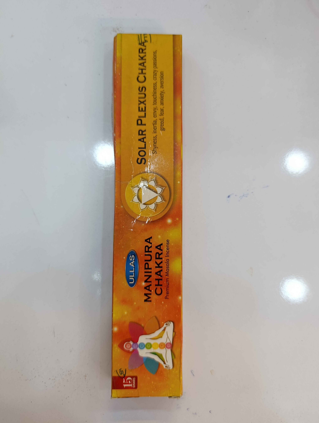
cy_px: 212
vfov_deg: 73.8
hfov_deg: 59.0
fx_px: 282
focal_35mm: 23
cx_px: 160
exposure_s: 1/100
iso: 681
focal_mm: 6.11
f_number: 1.65
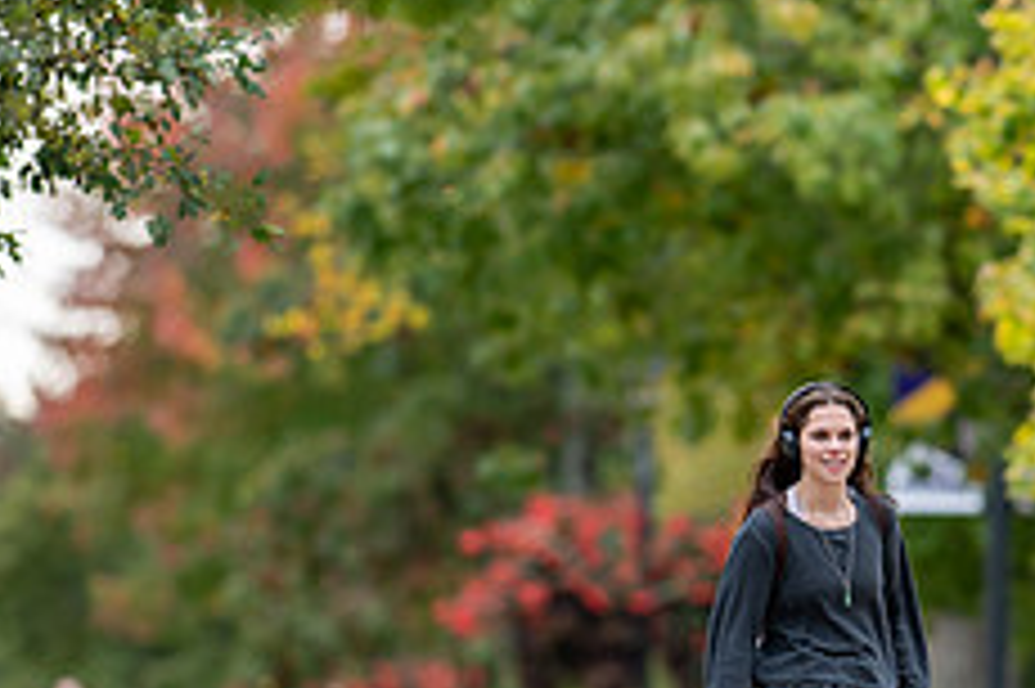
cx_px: 976
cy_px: 479
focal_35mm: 757
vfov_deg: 1.8
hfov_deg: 2.7
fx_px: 21748
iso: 250
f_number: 3.5
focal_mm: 300
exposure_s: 1/500
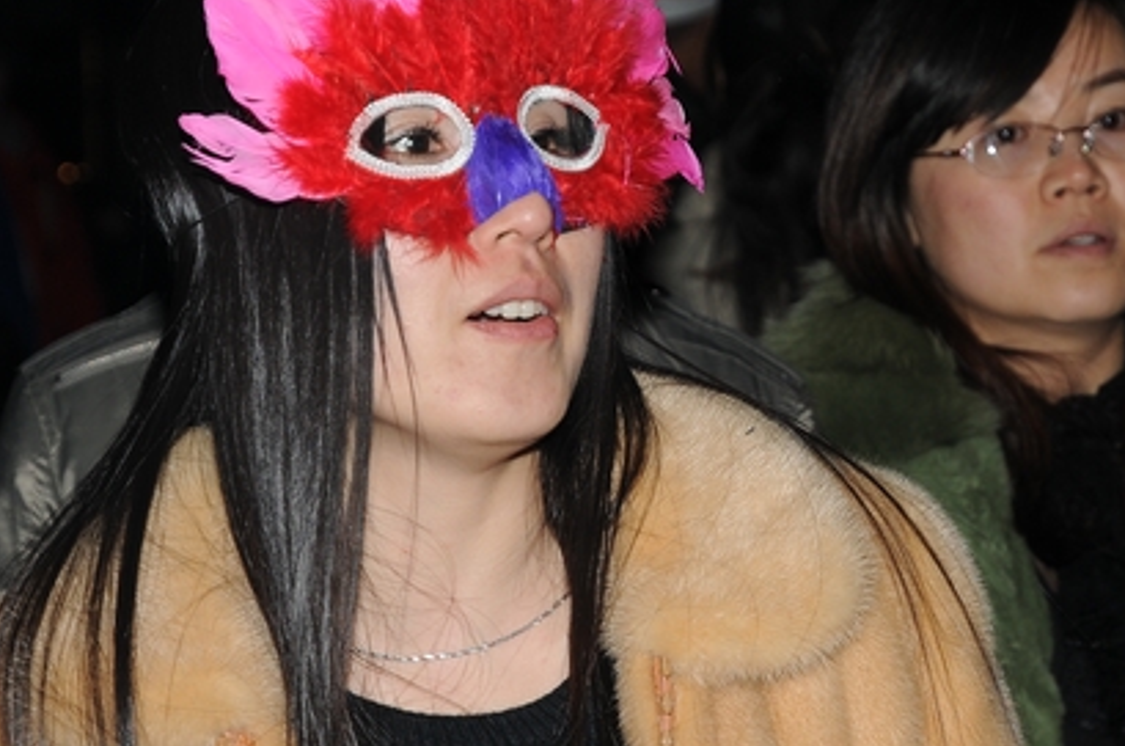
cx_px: 671
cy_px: 217
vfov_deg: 8.2
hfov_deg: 12.3
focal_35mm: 167
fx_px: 5204
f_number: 5.3
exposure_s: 1/100
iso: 250
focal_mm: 65
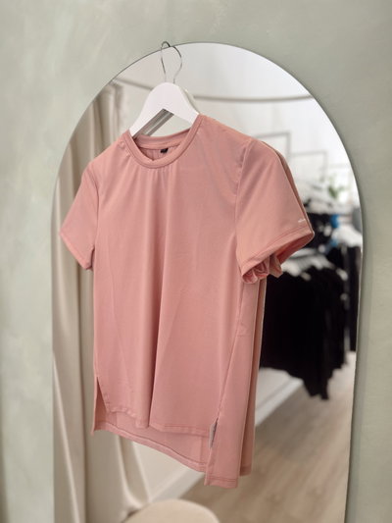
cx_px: 196
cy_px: 262
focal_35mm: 26
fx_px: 392
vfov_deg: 67.3
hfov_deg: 53.1
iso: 32
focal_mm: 5.7
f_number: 1.5
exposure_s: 1/120
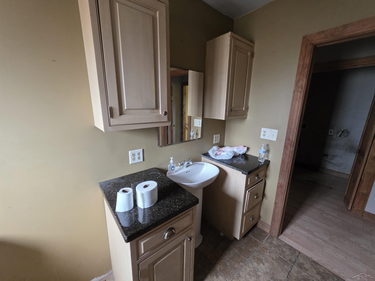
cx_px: 188
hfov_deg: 106.2
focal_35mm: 13
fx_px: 141
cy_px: 140
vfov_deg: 89.9
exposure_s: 1/100
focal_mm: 2.2
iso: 500
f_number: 1.9
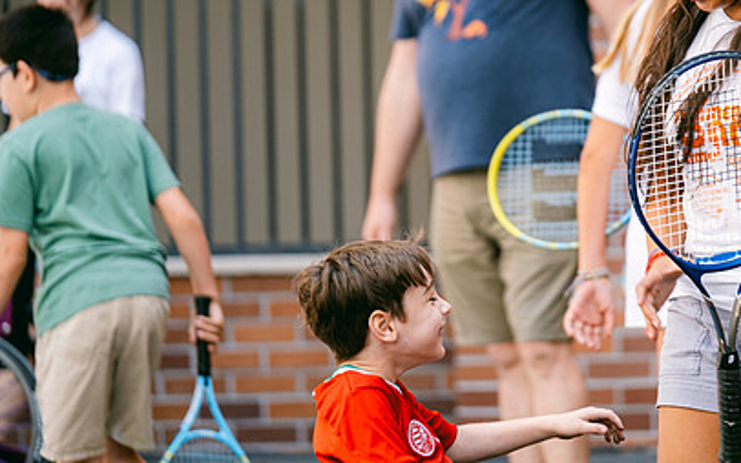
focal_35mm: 306
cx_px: 518
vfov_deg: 4.3
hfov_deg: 6.9
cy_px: 189
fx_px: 6181
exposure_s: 1/170
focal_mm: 140
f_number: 2.8
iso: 160
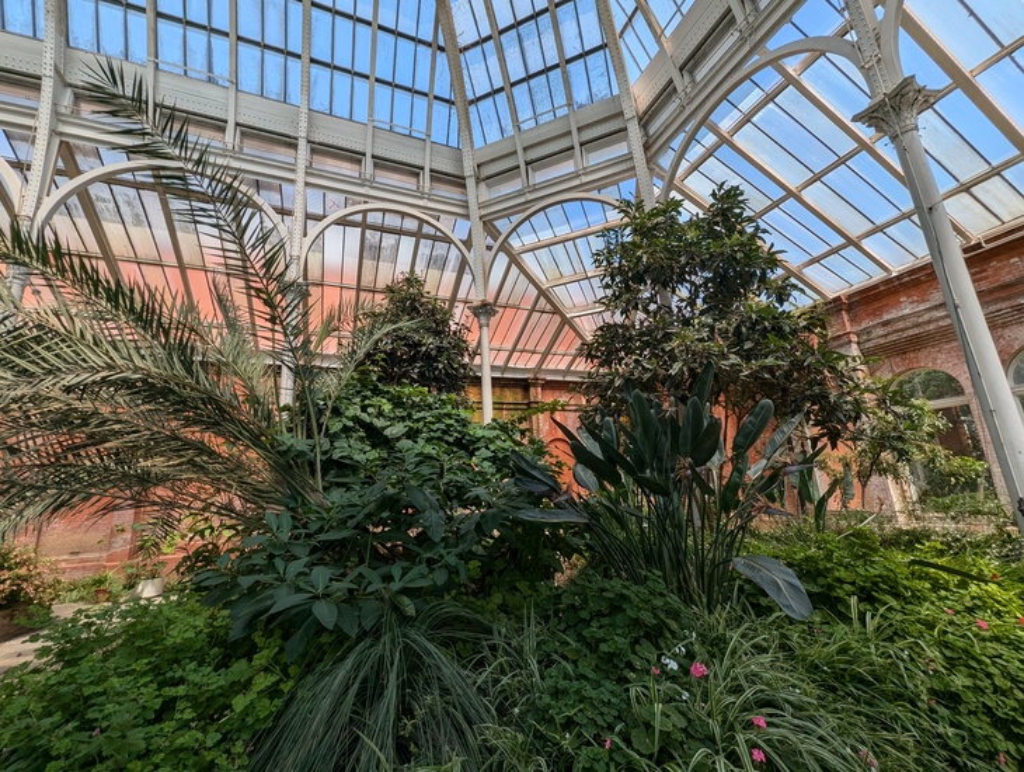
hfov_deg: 106.1
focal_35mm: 13
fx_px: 385
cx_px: 512
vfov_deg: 90.1
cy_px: 386
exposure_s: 1/506
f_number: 2.2
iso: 45
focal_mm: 1.95
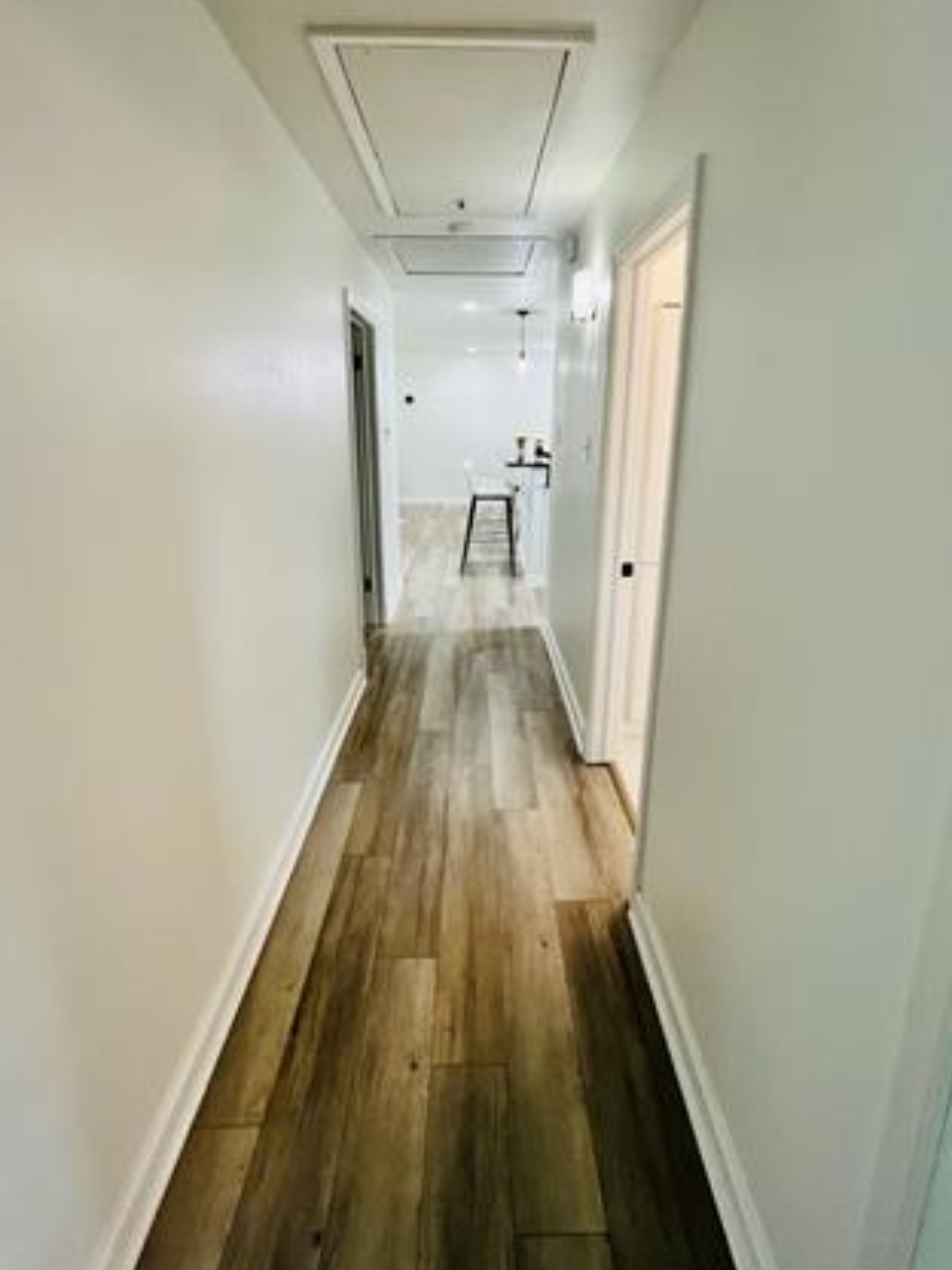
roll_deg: -0.3
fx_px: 550
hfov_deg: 81.7
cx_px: 476
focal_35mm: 15
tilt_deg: -11.9
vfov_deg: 97.5
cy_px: 543
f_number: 1.8
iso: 250
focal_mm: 1.57
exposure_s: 1/120
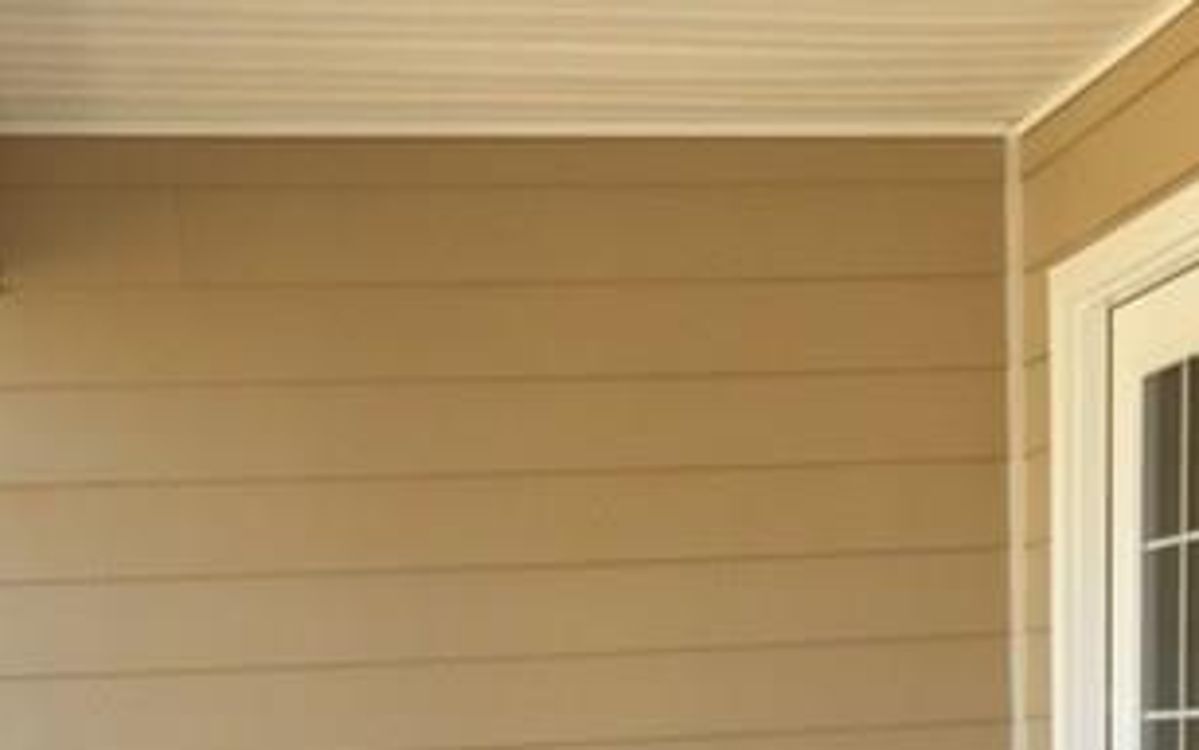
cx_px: 680
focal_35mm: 64
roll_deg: +3.1
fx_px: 2092
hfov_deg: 31.9
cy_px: 1215
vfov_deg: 17.6
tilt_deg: -10.7
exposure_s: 1/408
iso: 32
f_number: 2.2
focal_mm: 4.15
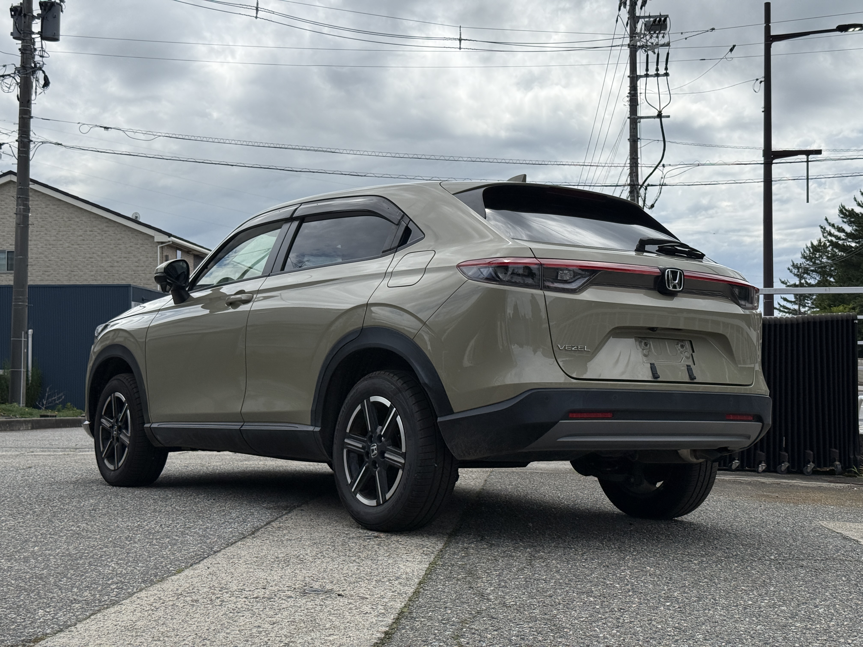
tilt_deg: +2.4
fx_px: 1197
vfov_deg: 30.3
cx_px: 432
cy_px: 324
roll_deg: -0.1
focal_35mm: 48
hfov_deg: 39.7
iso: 80
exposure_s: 1/9901
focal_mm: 6.76
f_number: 1.78
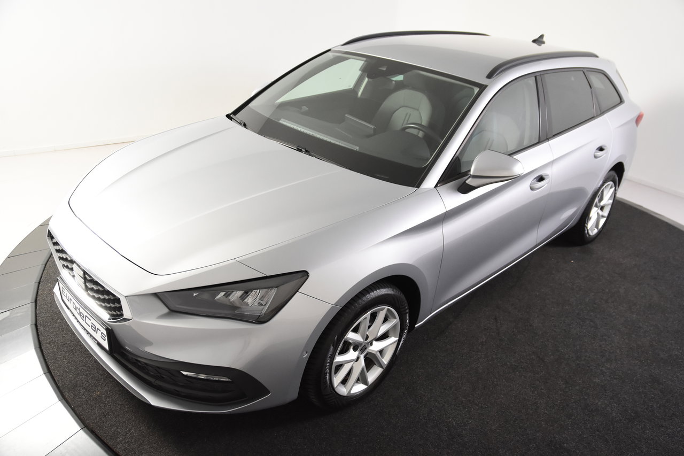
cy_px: 228
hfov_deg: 61.9
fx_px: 570
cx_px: 342
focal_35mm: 30
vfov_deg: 43.6
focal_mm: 20
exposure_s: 1/60
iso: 1600
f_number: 4
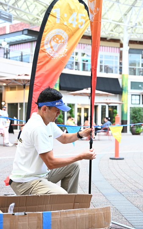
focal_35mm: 53
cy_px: 114
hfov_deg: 24.4
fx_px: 331
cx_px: 71
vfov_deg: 38.2
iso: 3200
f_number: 4
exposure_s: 1/125
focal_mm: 51
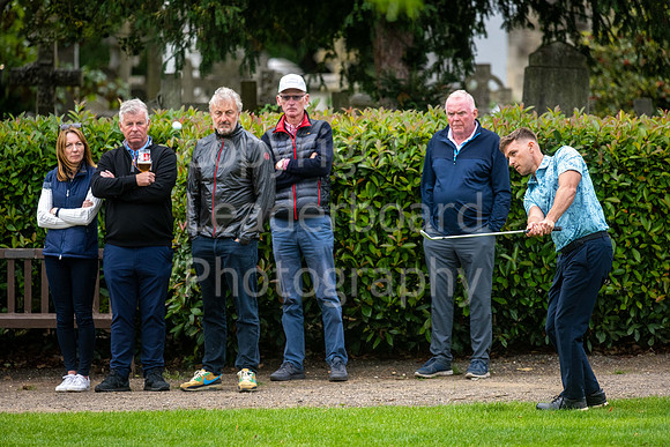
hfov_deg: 6.9
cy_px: 224
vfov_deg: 4.6
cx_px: 335
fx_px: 5584
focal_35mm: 300
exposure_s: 1/500
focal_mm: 300
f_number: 4
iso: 800
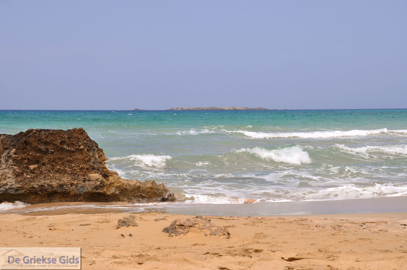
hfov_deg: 27.0
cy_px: 135
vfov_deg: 18.1
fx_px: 847
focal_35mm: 75
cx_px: 204
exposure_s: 1/500
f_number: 11
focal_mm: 50
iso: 200
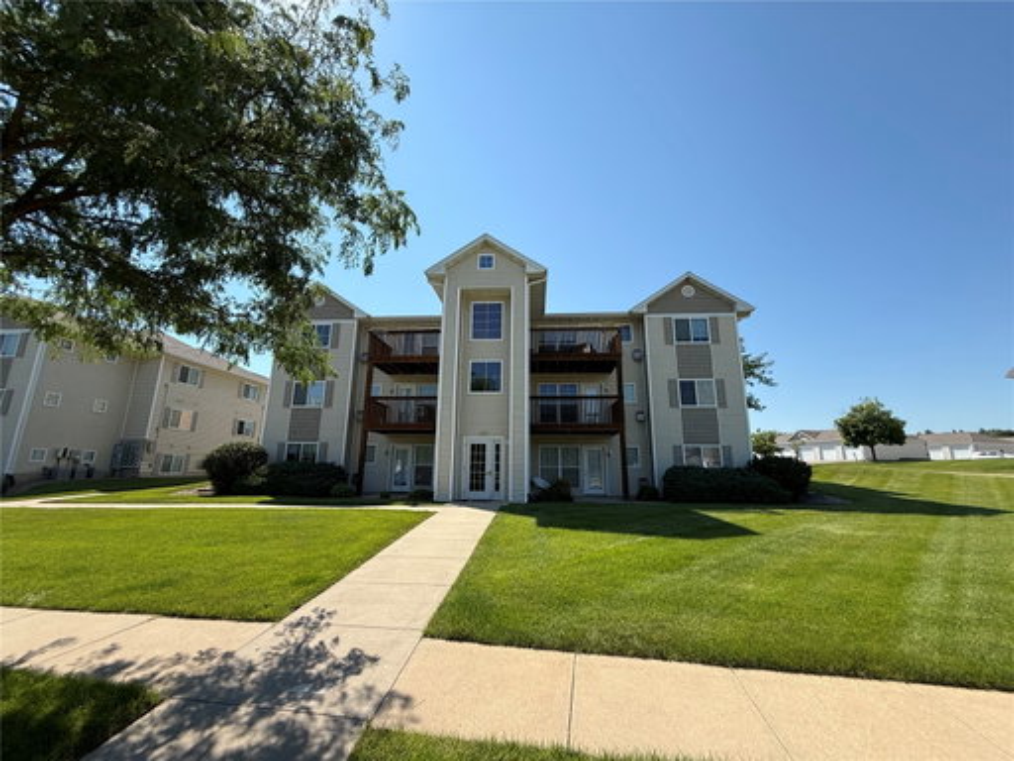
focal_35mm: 14
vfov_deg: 85.7
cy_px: 380
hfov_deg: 102.1
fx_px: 410
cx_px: 507
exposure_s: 1/1399
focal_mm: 2.22
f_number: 2.2
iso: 50
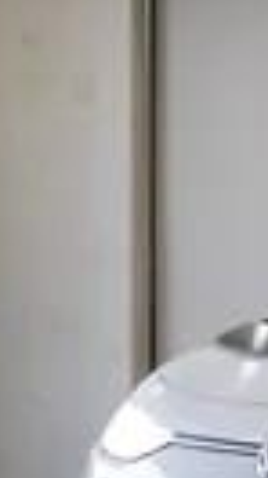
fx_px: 2318
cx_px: 659
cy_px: 333
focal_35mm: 183
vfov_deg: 11.8
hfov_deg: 6.3
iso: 1600
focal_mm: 48
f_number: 4.5
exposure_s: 1/160
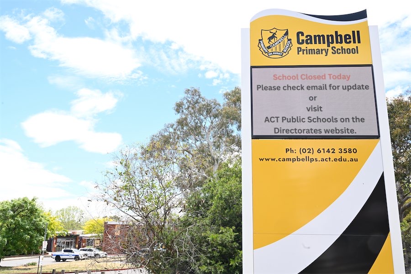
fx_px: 382
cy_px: 137
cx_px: 206
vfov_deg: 39.4
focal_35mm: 34
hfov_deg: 56.5
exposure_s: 1/125
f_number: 14
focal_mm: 33.5
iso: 400
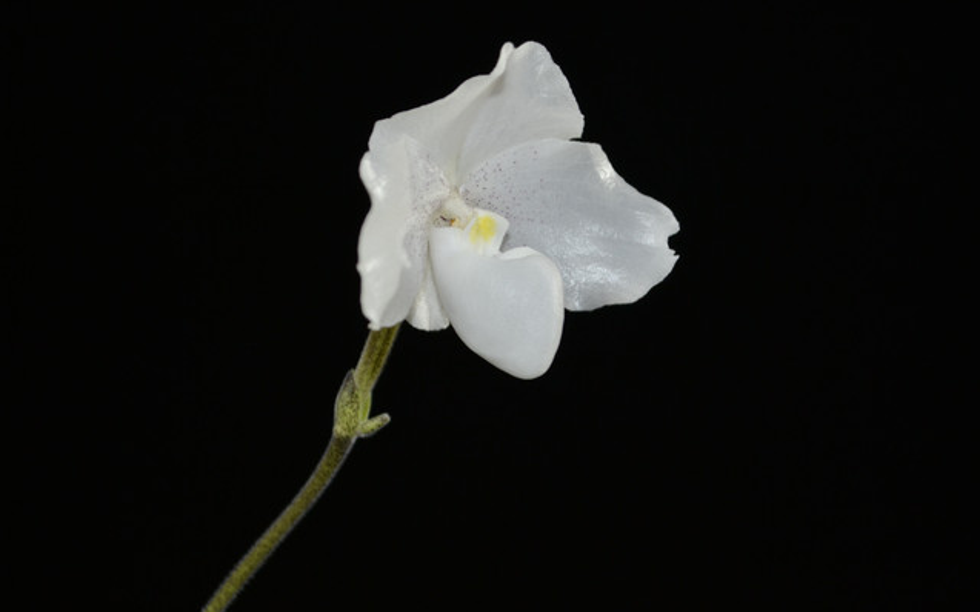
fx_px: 2257
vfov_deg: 15.4
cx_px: 491
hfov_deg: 24.5
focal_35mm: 85
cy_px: 290
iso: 400
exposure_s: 1/60
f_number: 5.6
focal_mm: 55
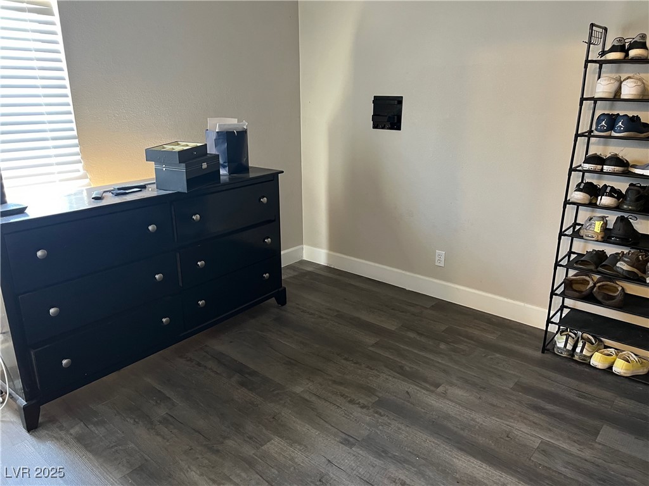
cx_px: 324
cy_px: 243
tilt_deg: -18.1
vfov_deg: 53.1
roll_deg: +1.1
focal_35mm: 26
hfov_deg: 67.3
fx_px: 487
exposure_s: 1/40
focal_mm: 5.7
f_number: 1.5
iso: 400
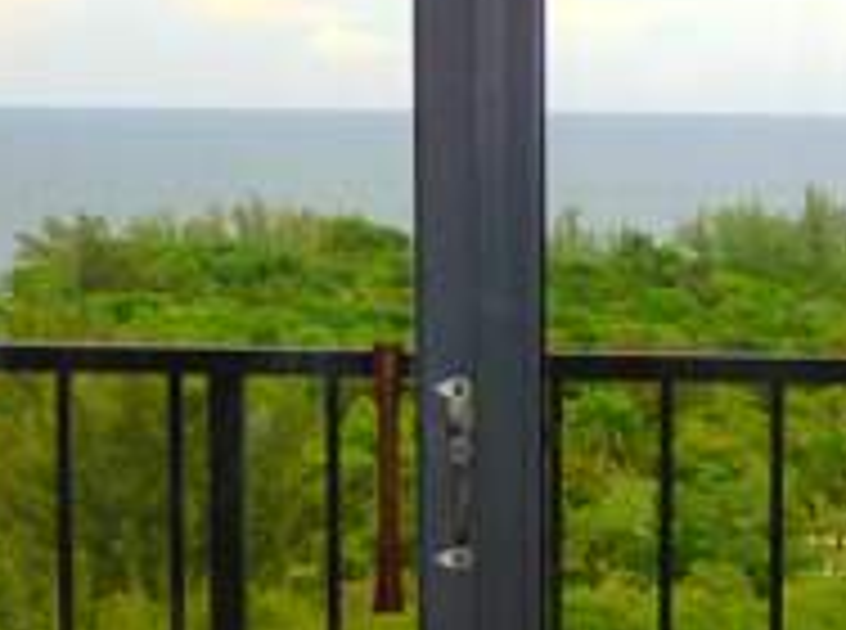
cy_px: 520
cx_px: 1022
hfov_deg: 12.8
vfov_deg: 9.8
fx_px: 3681
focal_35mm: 151
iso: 125
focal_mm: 10.4
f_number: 4
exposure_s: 1/200
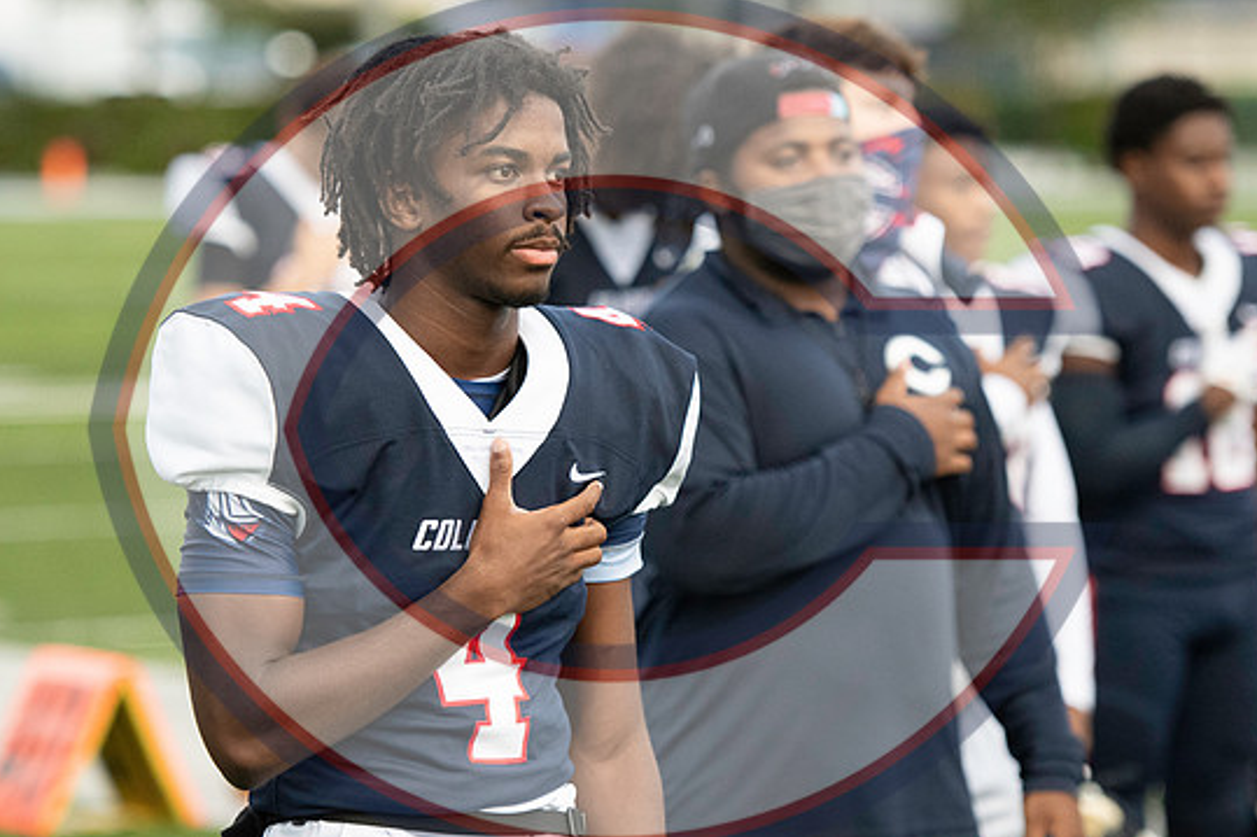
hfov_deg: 9.4
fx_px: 7609
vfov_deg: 6.3
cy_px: 428
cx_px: 602
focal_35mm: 218
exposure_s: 1/2000
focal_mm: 135
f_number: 2.8
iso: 3600
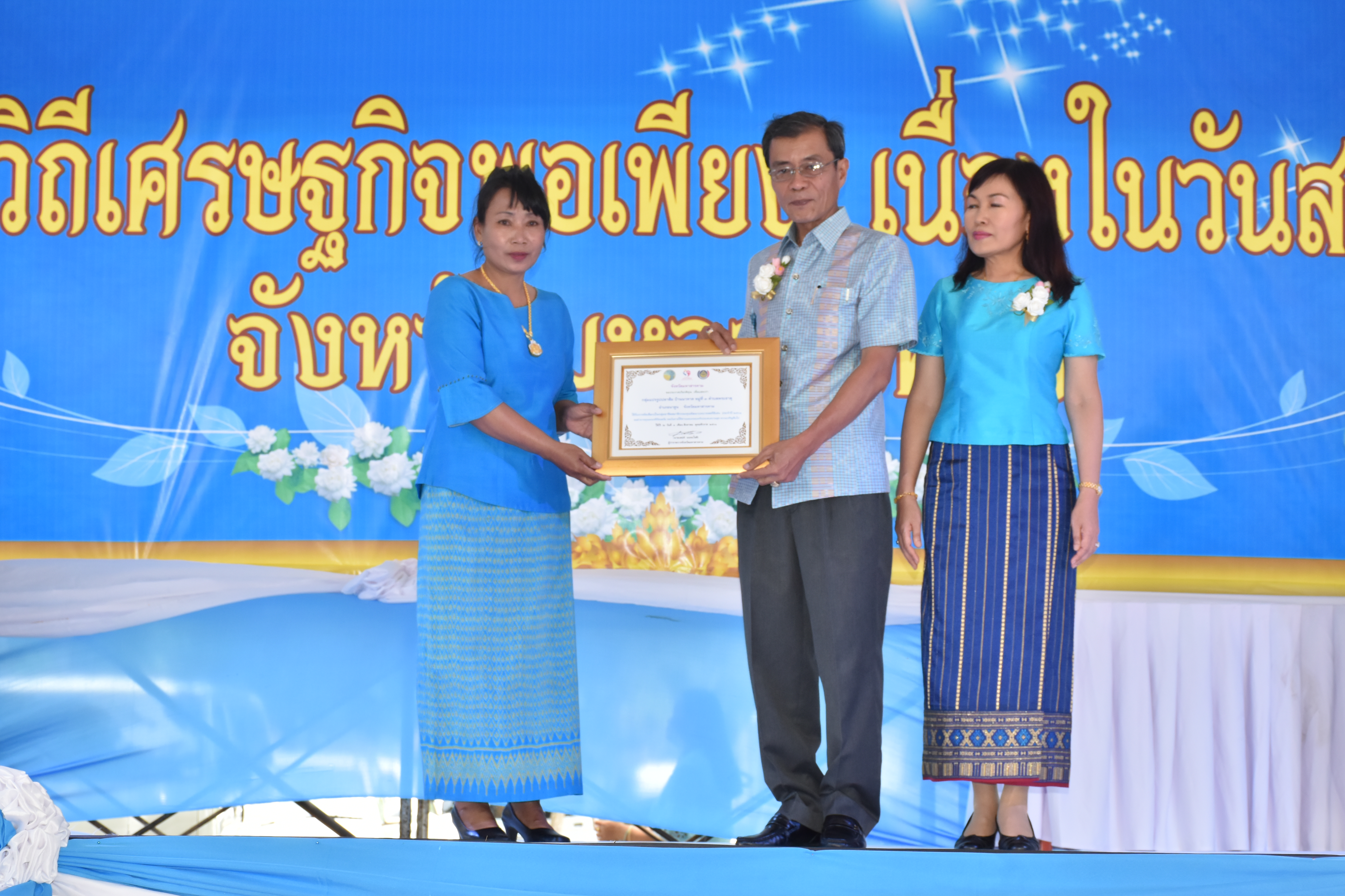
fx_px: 2802
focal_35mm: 75
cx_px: 672
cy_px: 448
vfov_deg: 18.2
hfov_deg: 27.0
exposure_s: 1/200
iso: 800
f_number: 8
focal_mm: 50
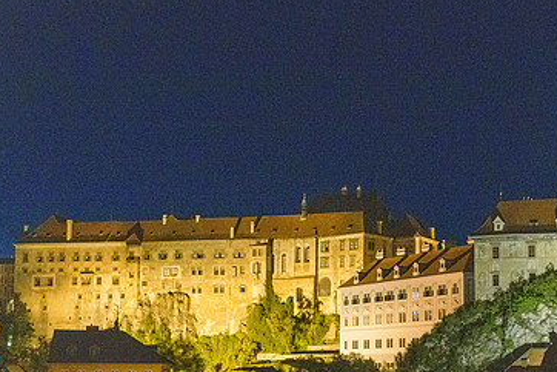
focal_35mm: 72
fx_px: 1115
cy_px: 231
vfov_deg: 18.9
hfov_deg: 27.8
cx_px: 383
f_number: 3.5
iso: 12800
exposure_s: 1/80
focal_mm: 45
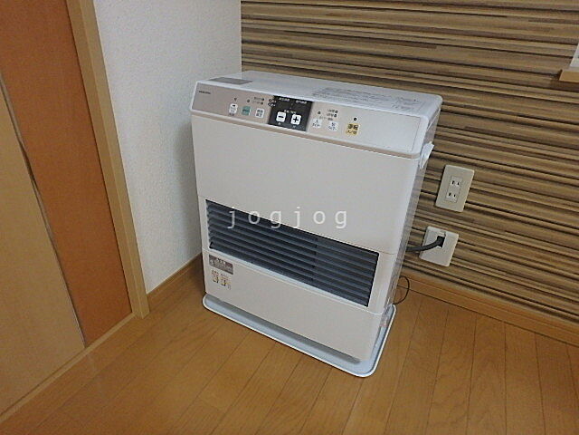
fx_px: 351
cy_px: 218
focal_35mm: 21
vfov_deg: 63.4
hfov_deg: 79.0
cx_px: 290
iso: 500
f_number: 3.5
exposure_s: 1/30
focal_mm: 3.7
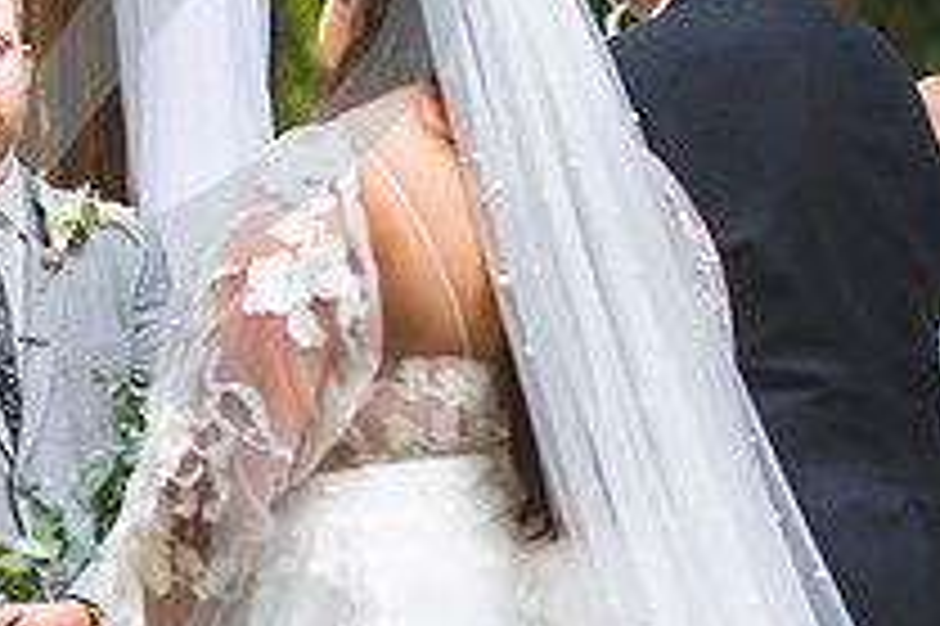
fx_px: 9418
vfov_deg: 3.8
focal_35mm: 361
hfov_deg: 5.7
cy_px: 322
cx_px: -234
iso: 500
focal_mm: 130
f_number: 2.8
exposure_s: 1/640
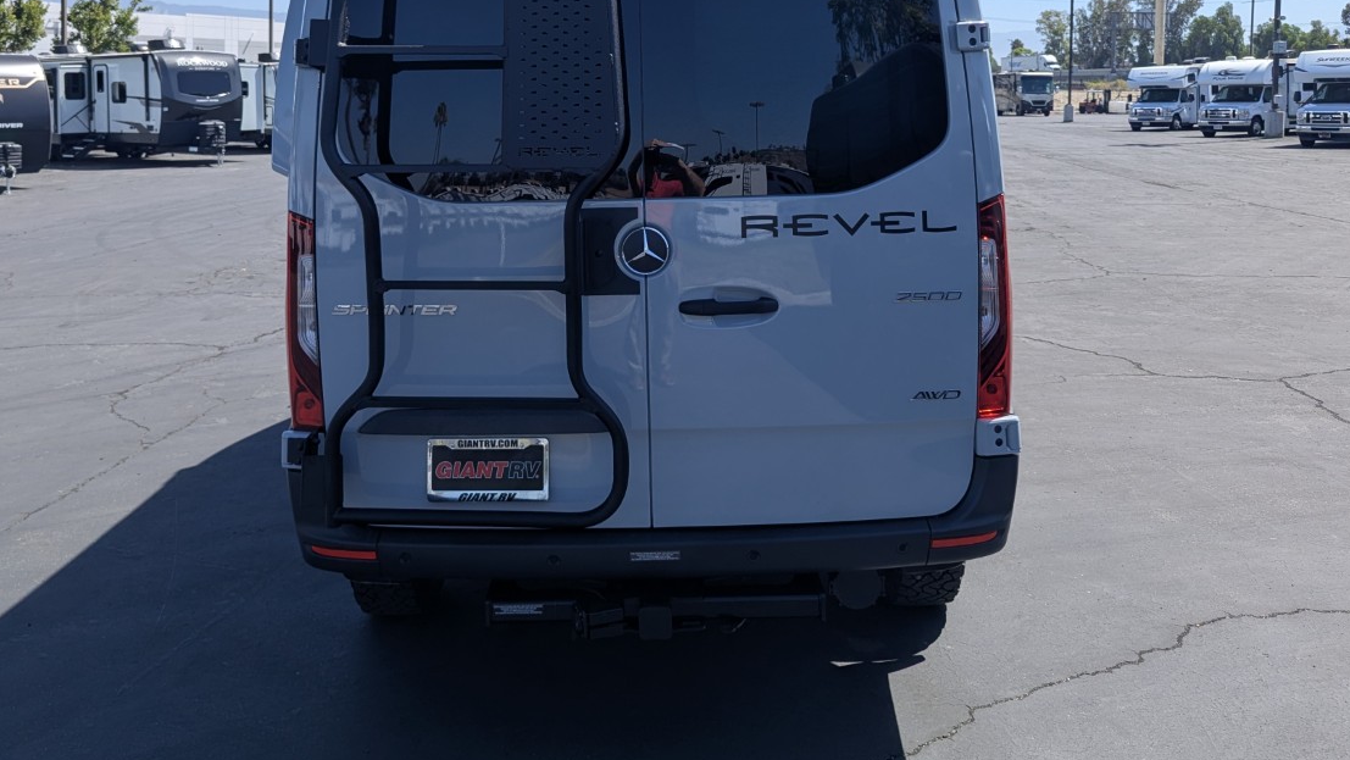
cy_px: 156
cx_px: 636
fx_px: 1181
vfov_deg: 34.6
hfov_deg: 59.4
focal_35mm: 33
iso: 46
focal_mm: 6.81
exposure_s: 1/1595
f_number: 1.85
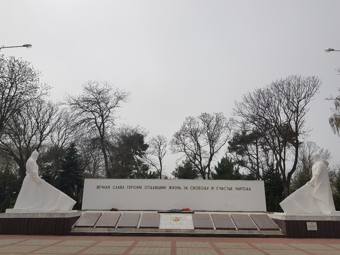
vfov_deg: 53.1
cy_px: 128
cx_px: 170
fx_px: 255
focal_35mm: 26
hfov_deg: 67.3
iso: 40
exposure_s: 1/4352
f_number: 1.7
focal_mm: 4.3
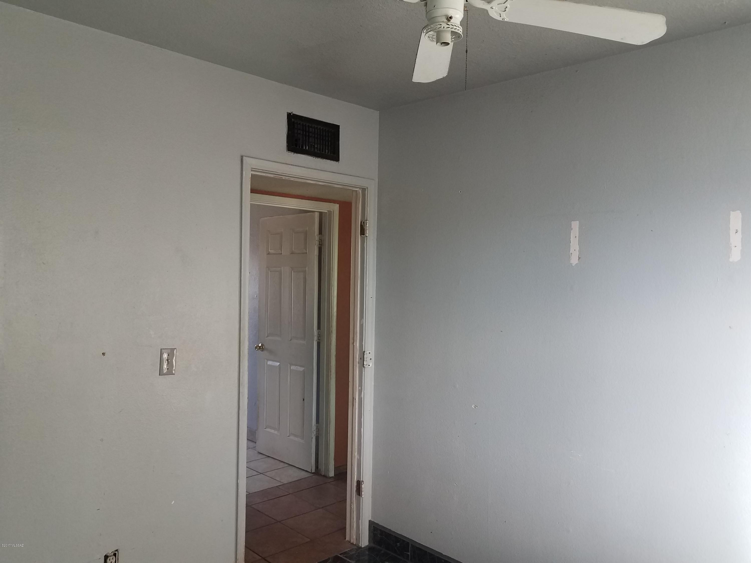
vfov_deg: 53.1
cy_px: 282
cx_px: 376
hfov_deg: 67.3
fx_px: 564
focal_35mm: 26
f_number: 1.7
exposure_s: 1/60
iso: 100
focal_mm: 4.2
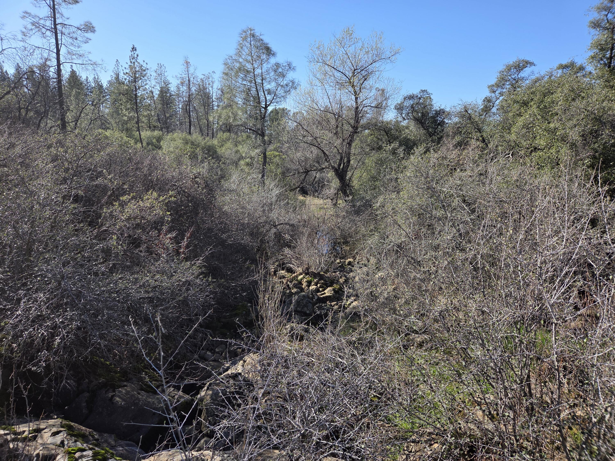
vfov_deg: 58.9
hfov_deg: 73.9
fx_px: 409
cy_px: 230
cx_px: 308
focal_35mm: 23
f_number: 1.8
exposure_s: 1/2969
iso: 80
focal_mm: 5.4
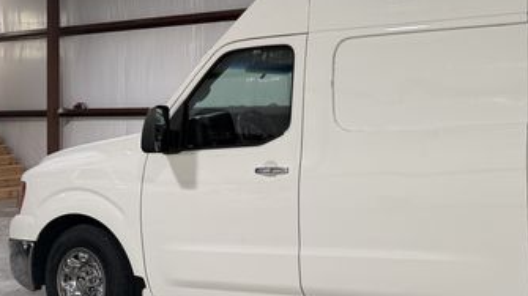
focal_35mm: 50
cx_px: 468
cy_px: 107
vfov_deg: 23.8
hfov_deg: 38.7
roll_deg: +1.3
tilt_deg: +1.0
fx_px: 700
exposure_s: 1/121
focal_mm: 6.76
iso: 160
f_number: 1.78
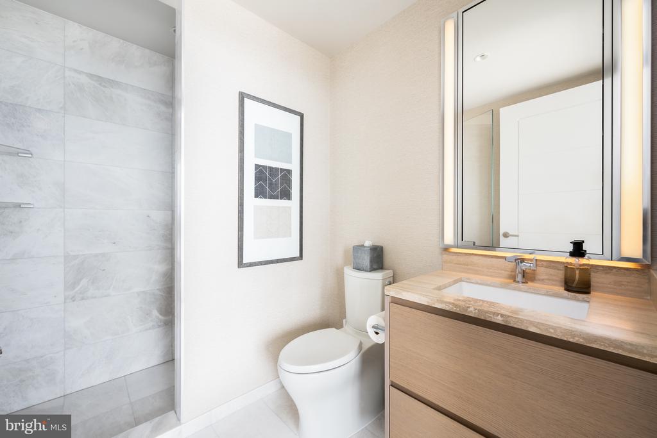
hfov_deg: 104.2
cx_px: 328
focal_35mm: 14
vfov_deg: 81.2
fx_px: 256
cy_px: 219
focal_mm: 14
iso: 800
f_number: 13
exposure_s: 1/60
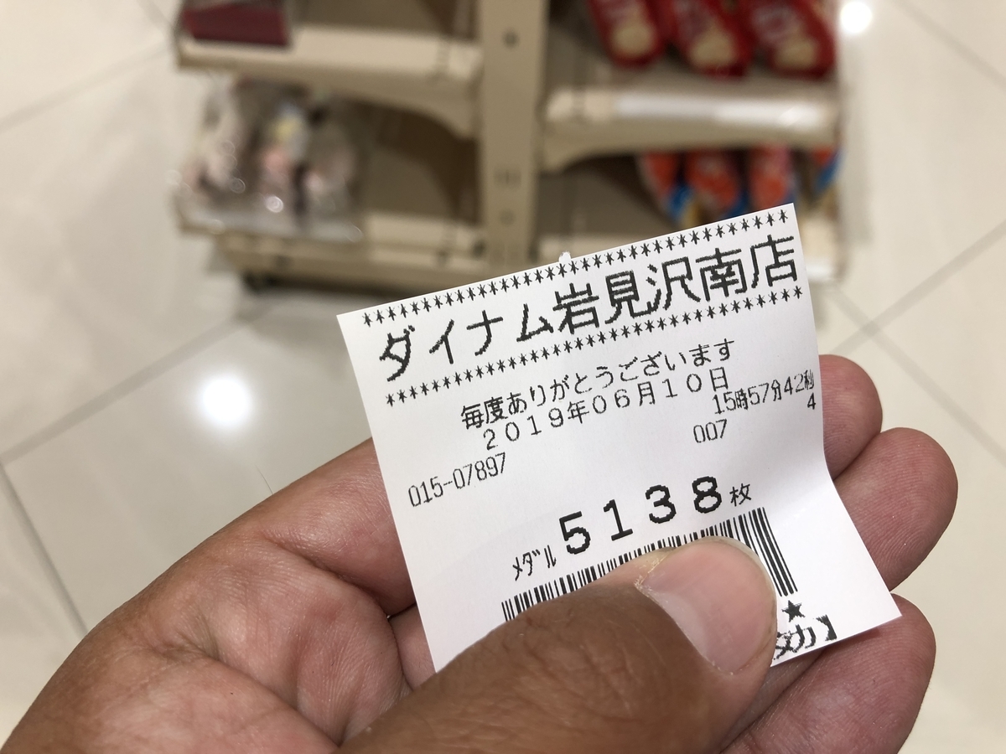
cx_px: 503
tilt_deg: -65.2
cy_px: 377
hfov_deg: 63.4
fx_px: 814
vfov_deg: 49.7
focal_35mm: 28
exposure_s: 1/100
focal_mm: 3.99
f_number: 1.8
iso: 40
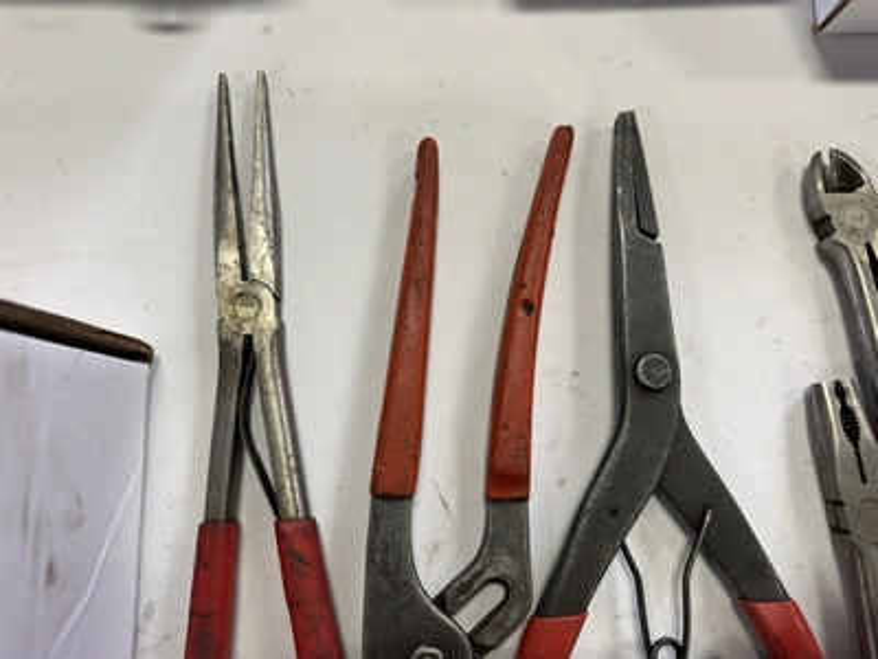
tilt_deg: -82.2
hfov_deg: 71.6
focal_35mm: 24
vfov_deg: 56.8
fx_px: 609
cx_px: 439
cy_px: 330
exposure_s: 1/120
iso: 200
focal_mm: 6.76
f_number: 1.78
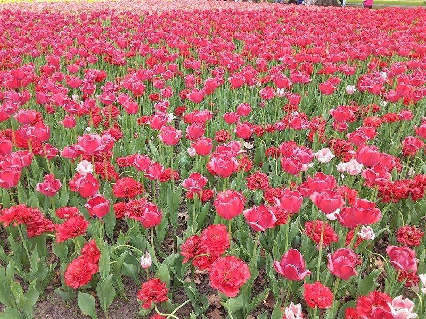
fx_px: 332
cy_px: 160
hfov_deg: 65.3
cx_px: 213
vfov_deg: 51.4
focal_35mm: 27
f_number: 1.9
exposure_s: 1/258
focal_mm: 2.91
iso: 40
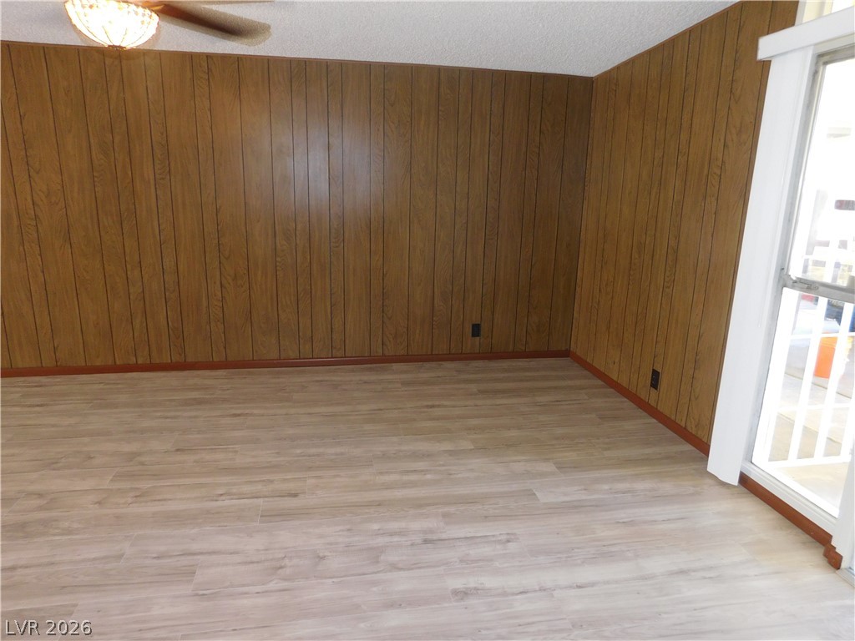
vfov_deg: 58.9
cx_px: 428
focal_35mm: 23
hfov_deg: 73.9
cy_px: 320
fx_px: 568
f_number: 3
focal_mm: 4
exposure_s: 1/30
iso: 200
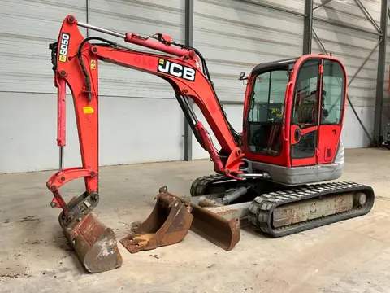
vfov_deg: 48.2
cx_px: 195
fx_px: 327
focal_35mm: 29
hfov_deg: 61.7
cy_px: 146
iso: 80
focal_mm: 3
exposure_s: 1/60
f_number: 1.8
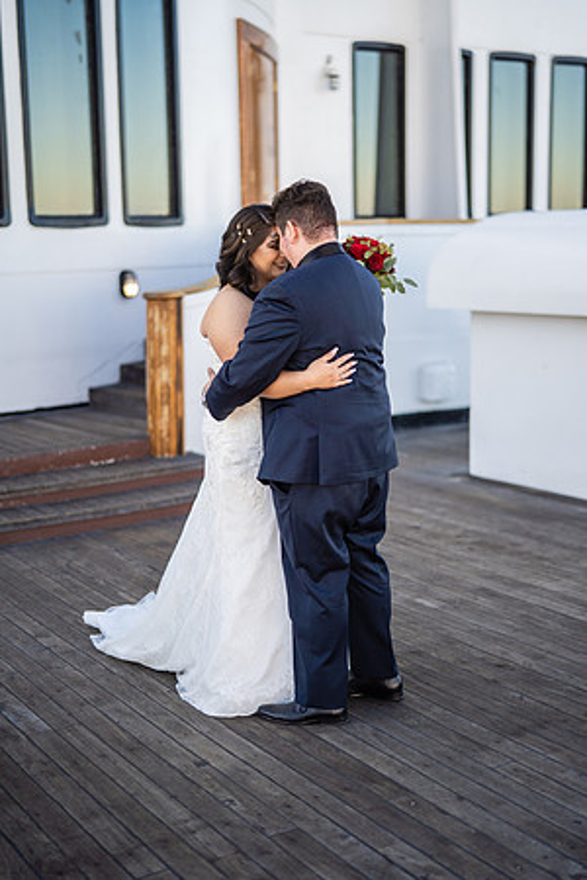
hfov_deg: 27.0
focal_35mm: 50
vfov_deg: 39.6
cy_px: 440
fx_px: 1223
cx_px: 294
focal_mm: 50
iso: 200
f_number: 1.4
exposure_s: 1/2500
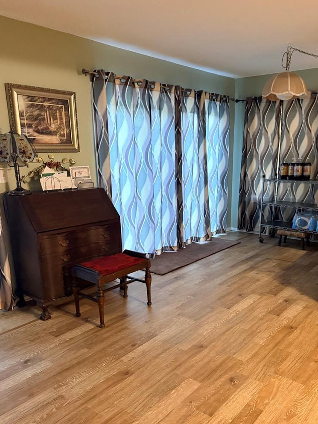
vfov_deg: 61.4
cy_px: 242
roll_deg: +0.4
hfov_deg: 48.1
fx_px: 355
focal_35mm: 29
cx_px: 184
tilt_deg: -14.9
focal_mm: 6.76
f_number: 1.78
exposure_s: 1/60
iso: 640
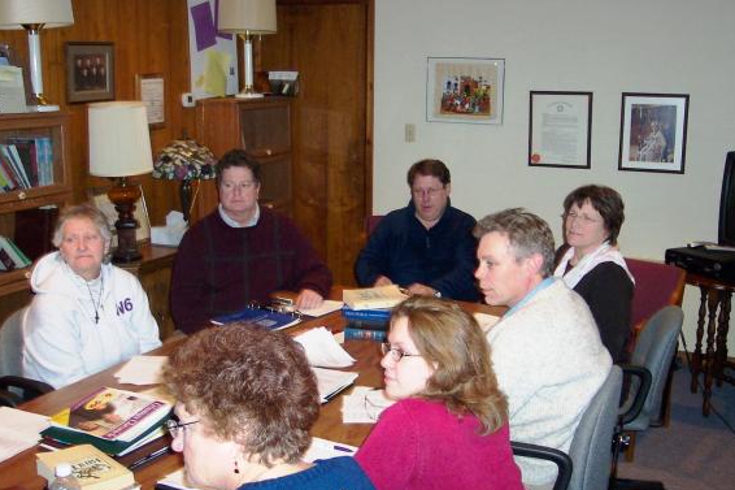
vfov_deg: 31.2
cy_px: 255
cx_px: 391
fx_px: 878
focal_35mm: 43
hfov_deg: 45.4
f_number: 2.8
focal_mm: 8
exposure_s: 1/30
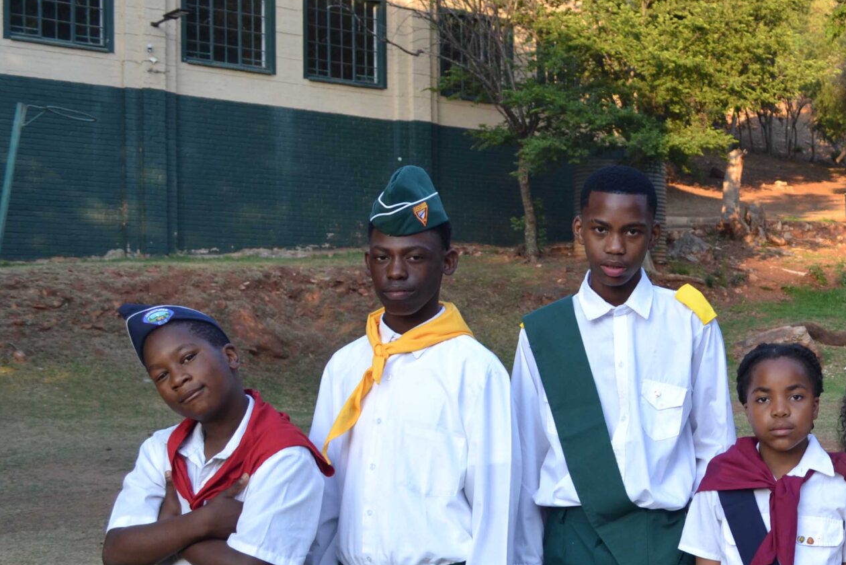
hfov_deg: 30.5
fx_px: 1434
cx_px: 849
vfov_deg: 22.1
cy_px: 398
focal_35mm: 61
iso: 200
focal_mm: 20
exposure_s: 1/125
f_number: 5.6
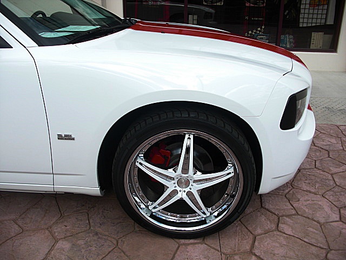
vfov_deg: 39.7
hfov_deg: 51.4
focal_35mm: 36
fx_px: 360
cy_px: 130
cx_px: 173
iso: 50
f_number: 2.8
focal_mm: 6.3
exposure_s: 1/640
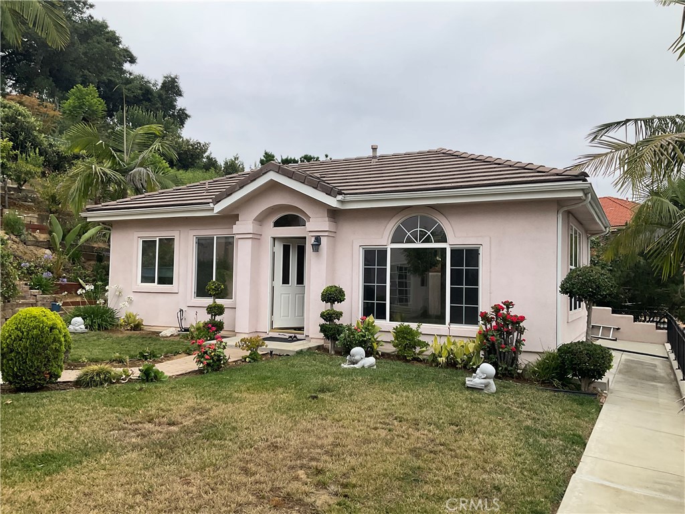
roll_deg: +0.0
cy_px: 257
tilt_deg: +2.4
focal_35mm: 29
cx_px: 342
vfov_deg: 48.2
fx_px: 574
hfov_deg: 61.7
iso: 16
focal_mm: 3
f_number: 1.8
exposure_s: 1/1168
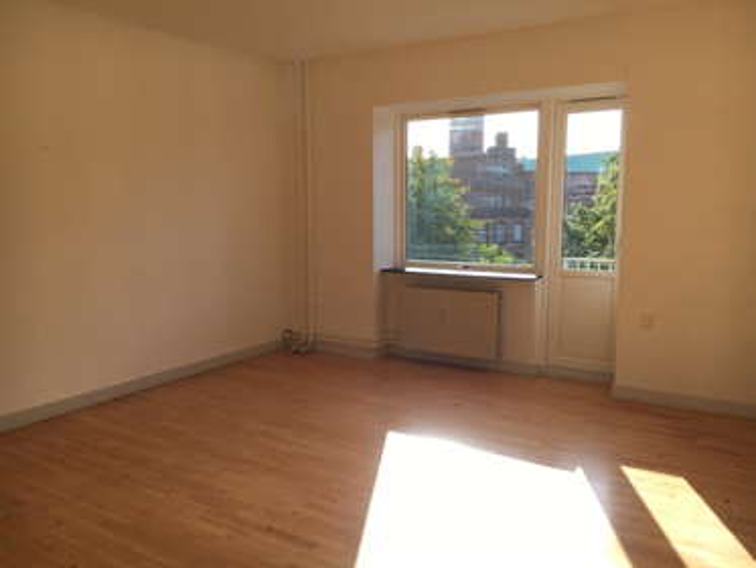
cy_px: 284
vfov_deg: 48.3
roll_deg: +0.0
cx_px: 378
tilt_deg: -8.2
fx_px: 634
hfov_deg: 61.6
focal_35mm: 29
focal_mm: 4.15
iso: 25
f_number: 2.2
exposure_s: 1/346
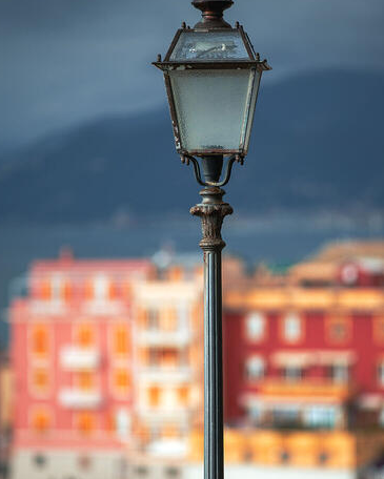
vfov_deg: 7.8
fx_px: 3508
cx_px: 206
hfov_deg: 6.3
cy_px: 284
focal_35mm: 247
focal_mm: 200
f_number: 2.8
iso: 100
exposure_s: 1/640
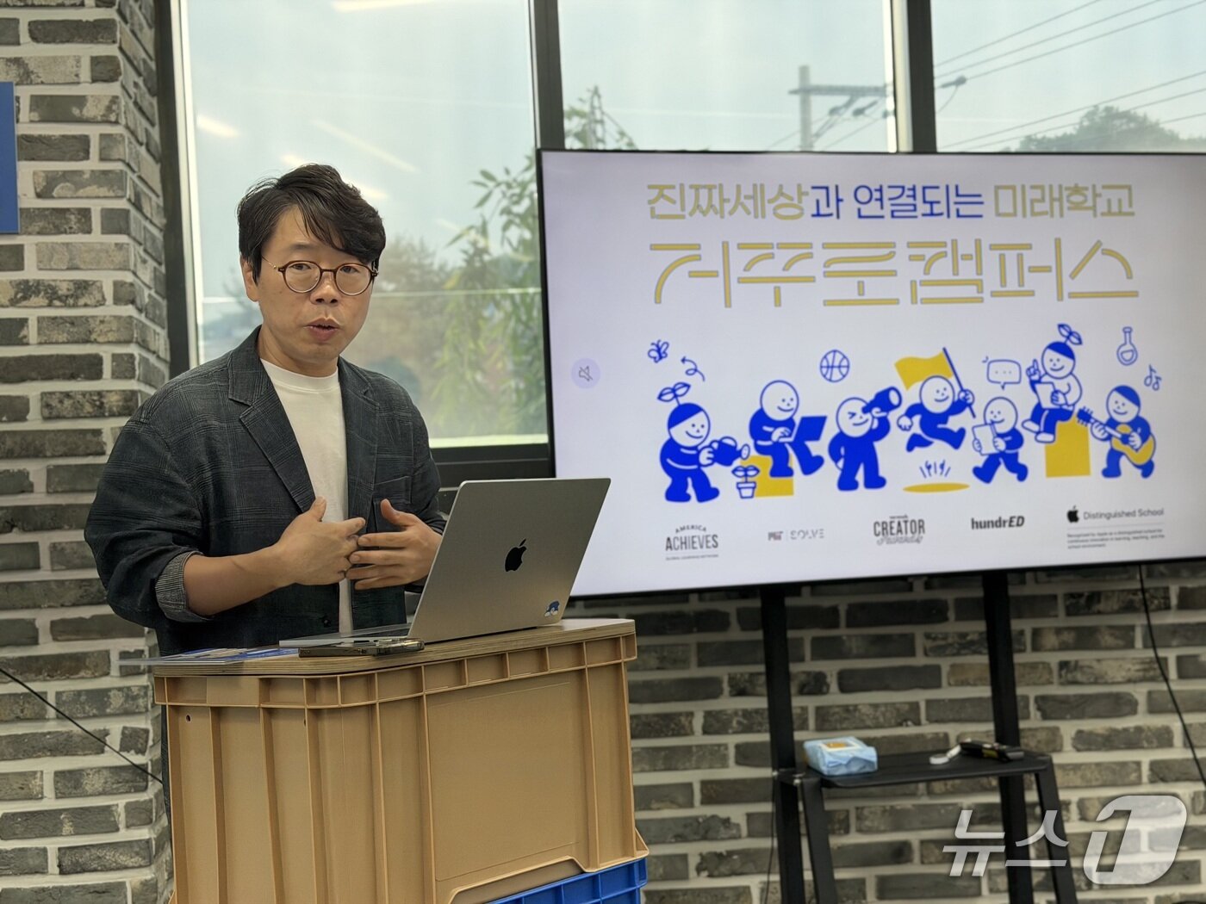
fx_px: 1672
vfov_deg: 30.3
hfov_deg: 39.7
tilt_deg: +1.8
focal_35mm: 48
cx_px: 603
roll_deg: +3.0
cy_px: 452
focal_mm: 6.76
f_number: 1.78
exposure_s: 1/182
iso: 80
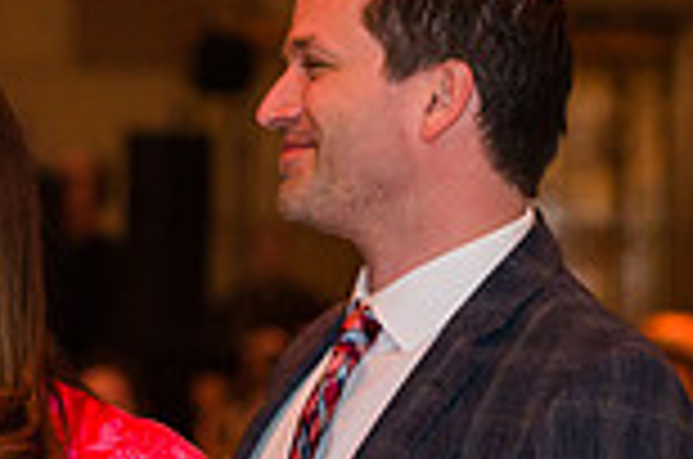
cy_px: 297
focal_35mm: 283
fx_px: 5436
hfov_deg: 7.2
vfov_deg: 4.8
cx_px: -180
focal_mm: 75
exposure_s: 1/200
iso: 1600
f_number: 3.2
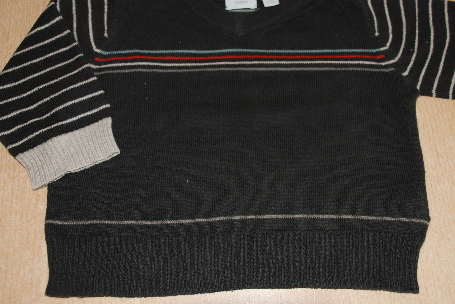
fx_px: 582
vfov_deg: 29.3
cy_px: 130
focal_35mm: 46
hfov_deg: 42.6
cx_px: 257
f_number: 4
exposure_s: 1/60
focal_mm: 26
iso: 200
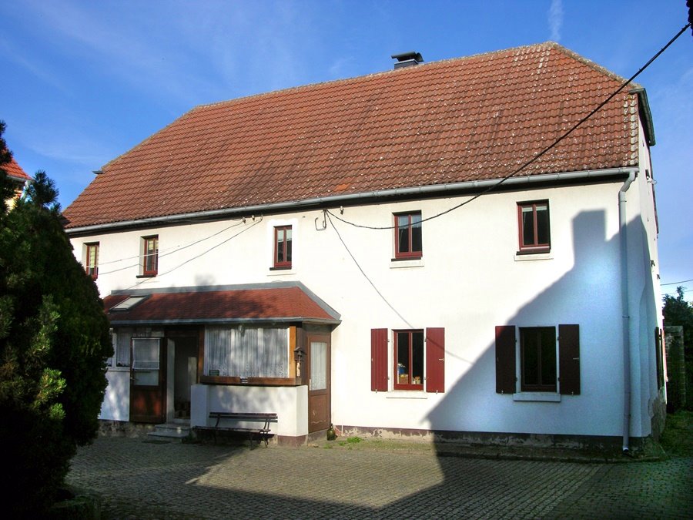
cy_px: 260
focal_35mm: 35
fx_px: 701
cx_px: 346
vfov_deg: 40.7
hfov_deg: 52.6
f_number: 7.1
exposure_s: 1/302
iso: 50
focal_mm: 8.9
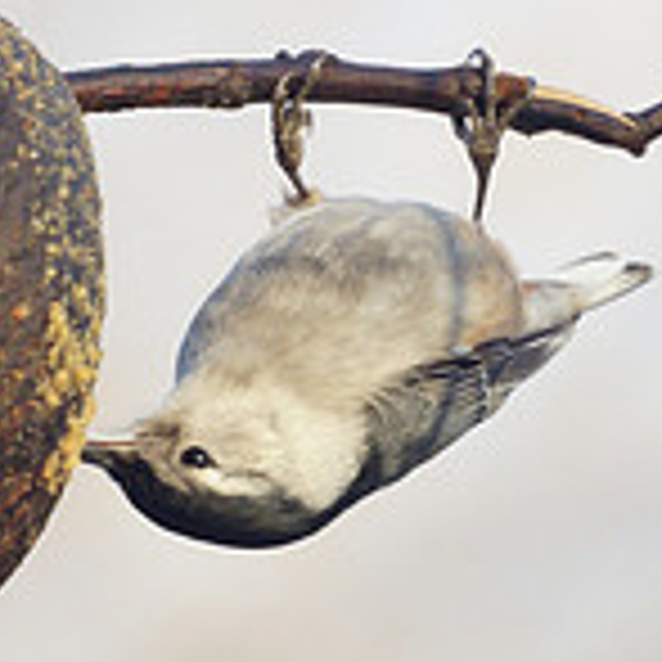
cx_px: 333
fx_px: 54394
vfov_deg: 0.7
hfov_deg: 0.7
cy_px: 426
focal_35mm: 2514
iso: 800
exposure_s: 1/250
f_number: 8
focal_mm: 500
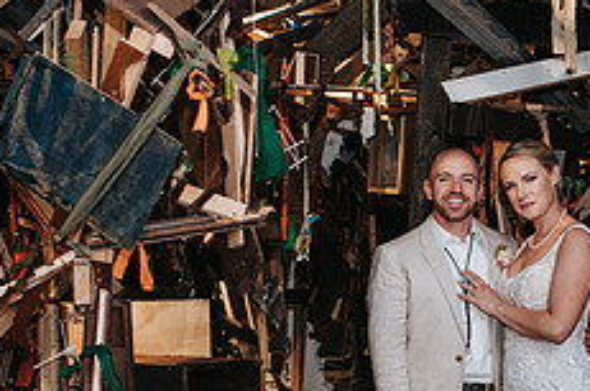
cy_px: 396
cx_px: 507
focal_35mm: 90
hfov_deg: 22.2
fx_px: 1472
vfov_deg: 14.9
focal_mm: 35
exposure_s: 1/200
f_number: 2.8
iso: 1000
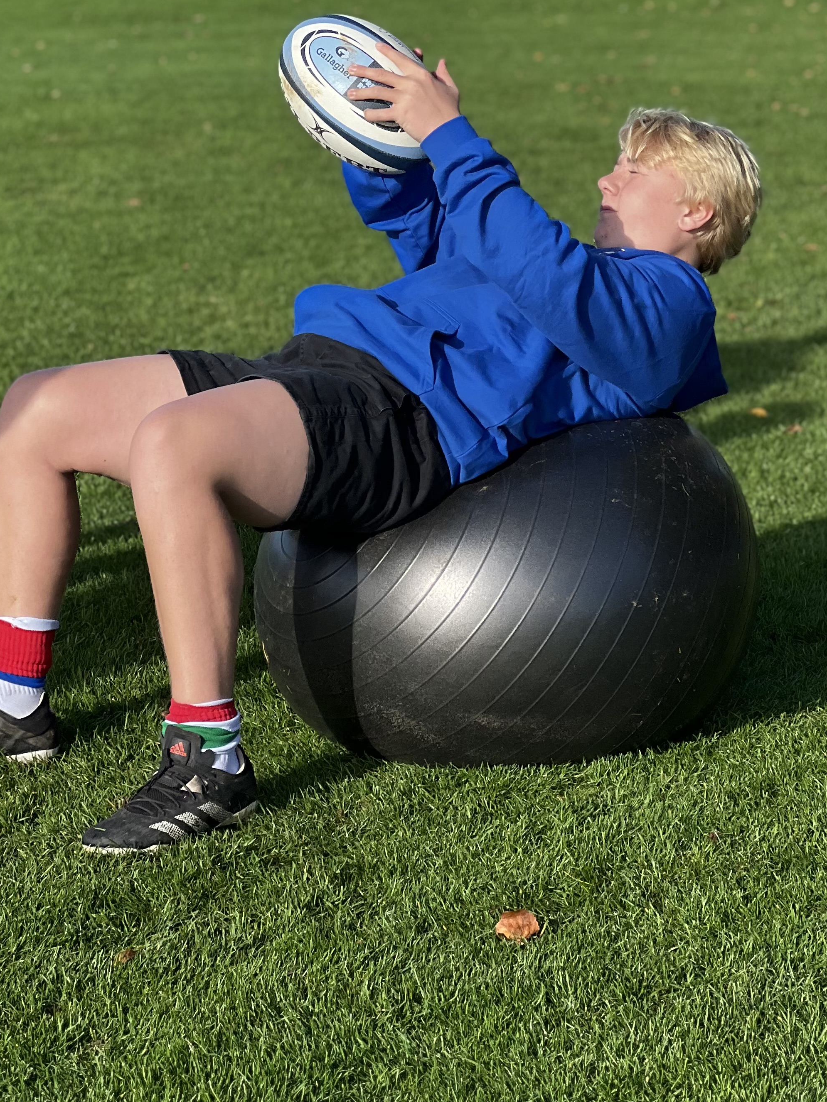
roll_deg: +2.4
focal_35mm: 117
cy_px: 293
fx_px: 3728
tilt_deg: -8.4
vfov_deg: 16.8
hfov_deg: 12.7
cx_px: 470
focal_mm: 9
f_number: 2.8
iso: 32
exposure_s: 1/481
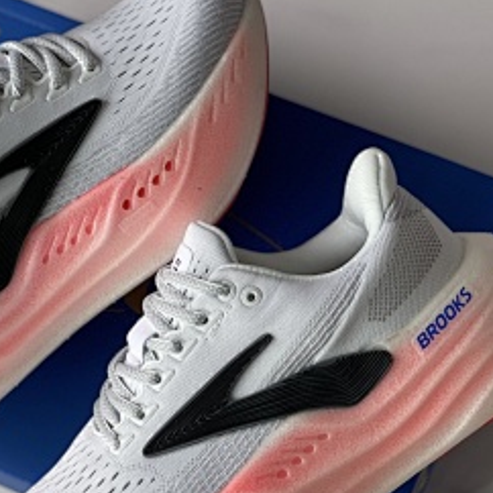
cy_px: 296
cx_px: 175
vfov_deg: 14.9
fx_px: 1885
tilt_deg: -77.6
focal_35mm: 117
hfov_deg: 14.9
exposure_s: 1/121
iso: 32
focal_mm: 7.5
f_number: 2.2
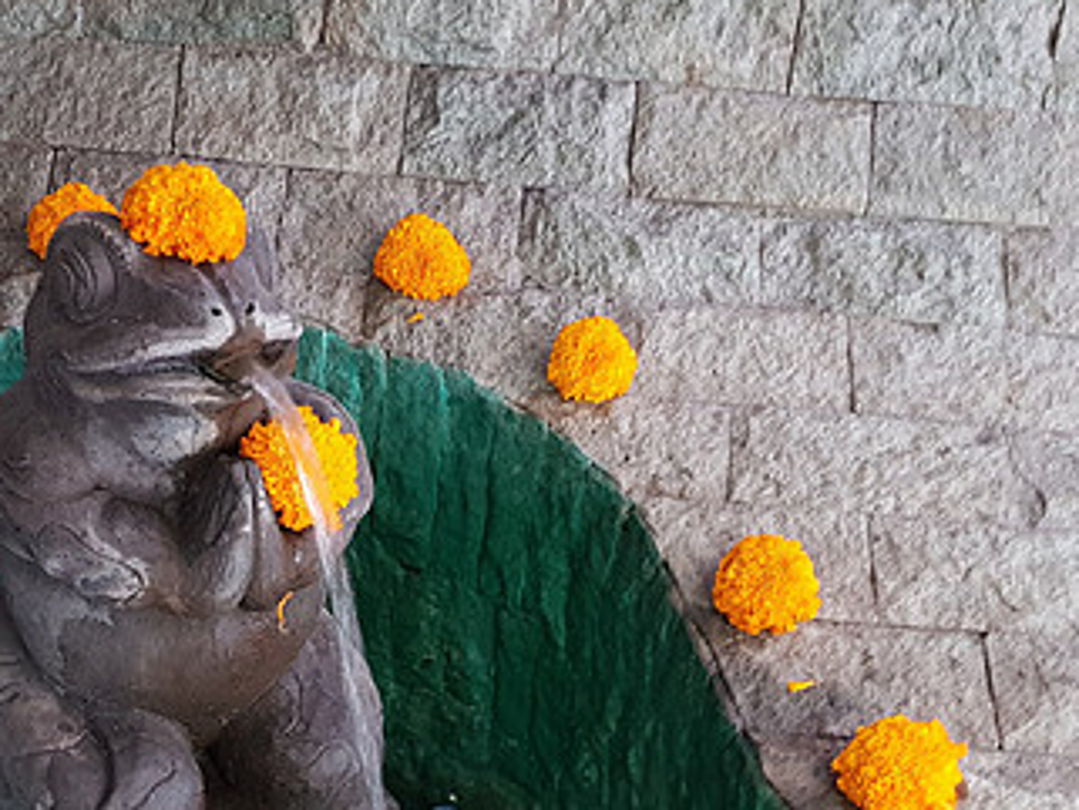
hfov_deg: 39.9
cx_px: 346
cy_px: 654
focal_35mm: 47
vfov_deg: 30.1
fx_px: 1466
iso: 320
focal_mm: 4.2
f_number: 1.7
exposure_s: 1/10
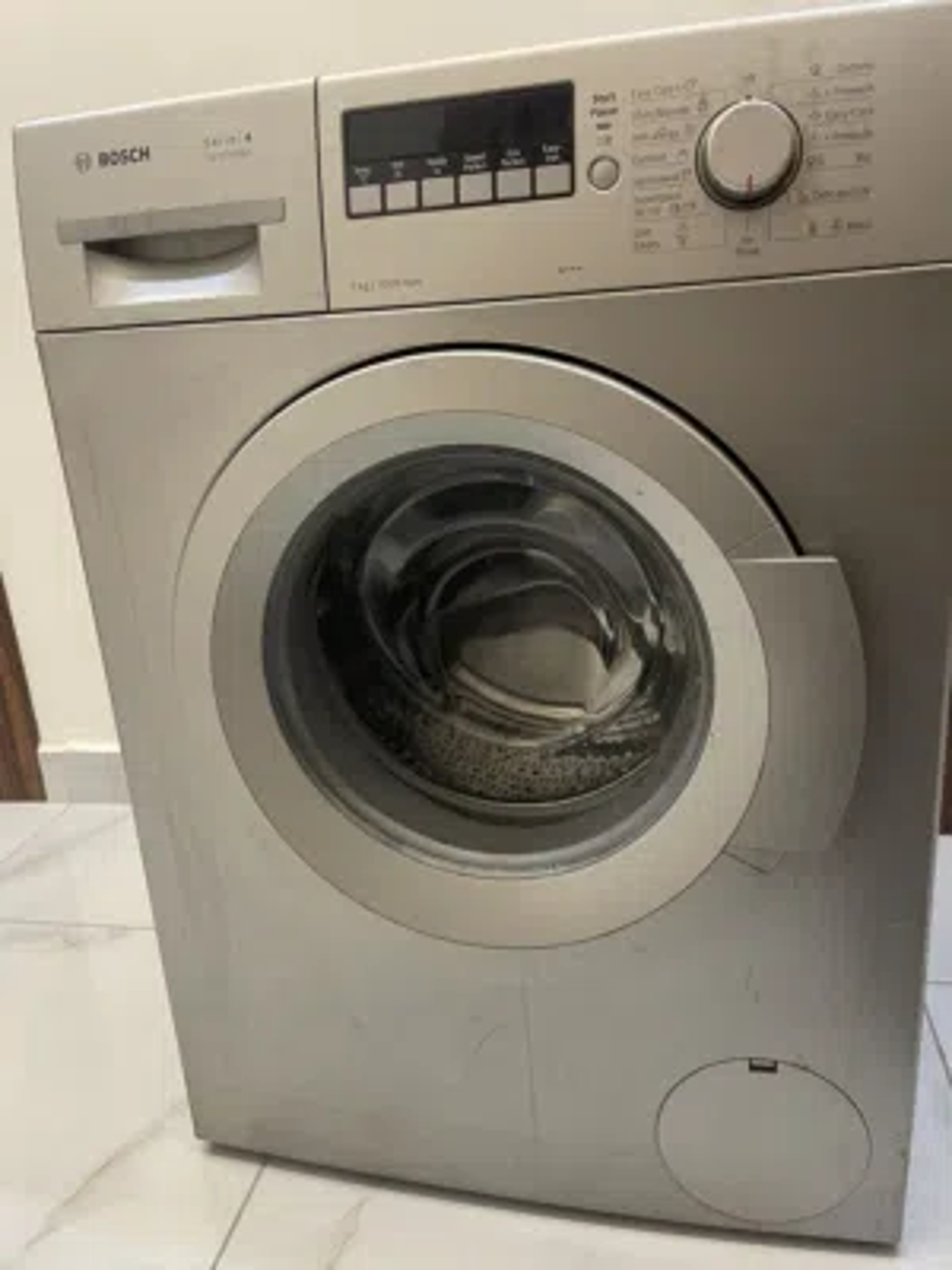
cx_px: 476
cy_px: 635
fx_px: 953
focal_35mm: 26
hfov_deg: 53.1
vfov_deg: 67.3
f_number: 1.6
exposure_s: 1/50
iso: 160
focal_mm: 4.2
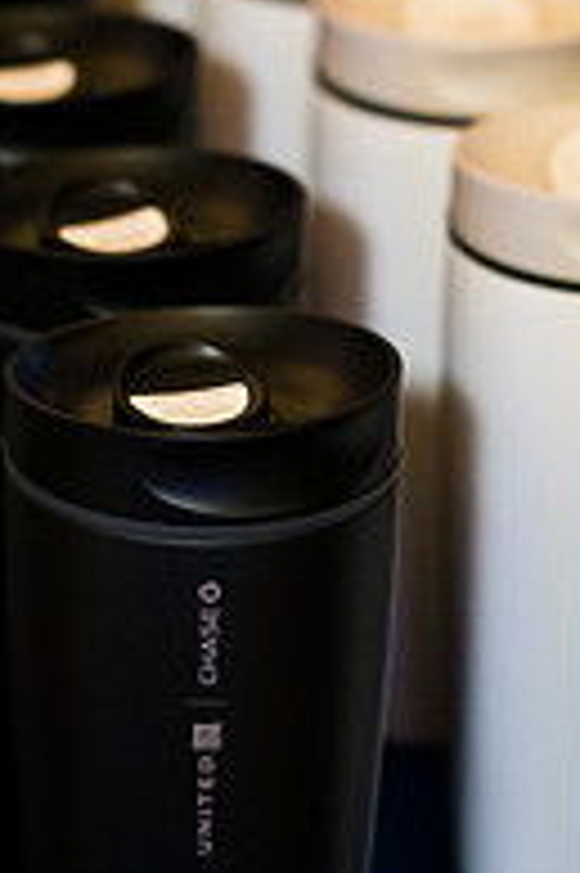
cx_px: 9
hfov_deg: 7.0
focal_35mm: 195
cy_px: 513
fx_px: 4721
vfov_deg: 10.6
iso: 2500
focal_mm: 84
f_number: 3.5
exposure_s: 1/50
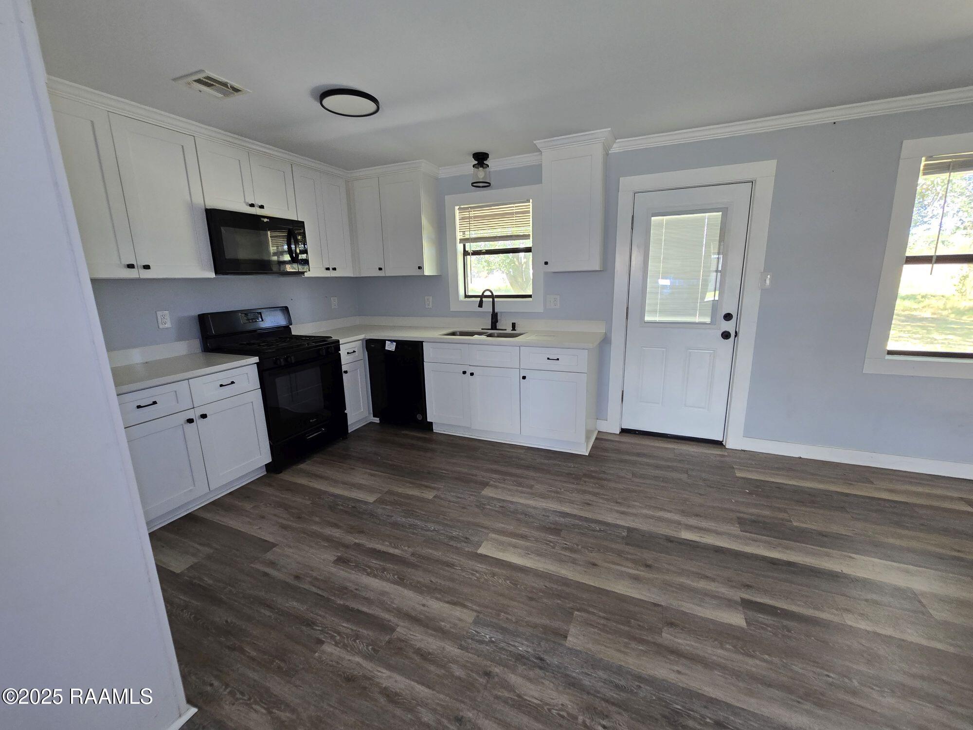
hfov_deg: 106.2
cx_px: 486
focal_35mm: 13
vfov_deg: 89.9
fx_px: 365
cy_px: 365
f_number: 2.2
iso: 160
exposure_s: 1/60
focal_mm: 2.2
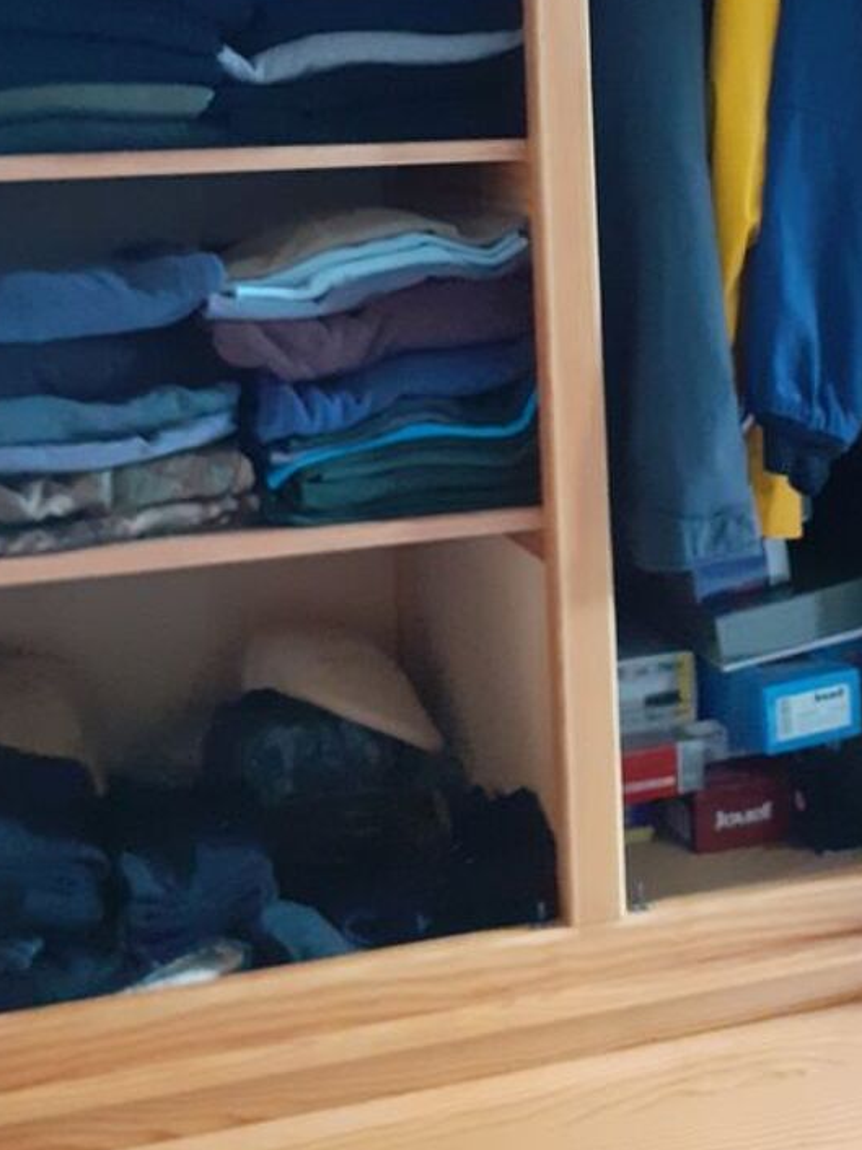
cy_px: 125
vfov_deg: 35.4
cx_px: 430
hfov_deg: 28.5
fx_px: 1694
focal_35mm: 51
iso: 500
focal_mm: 3.6
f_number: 1.9
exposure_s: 1/25
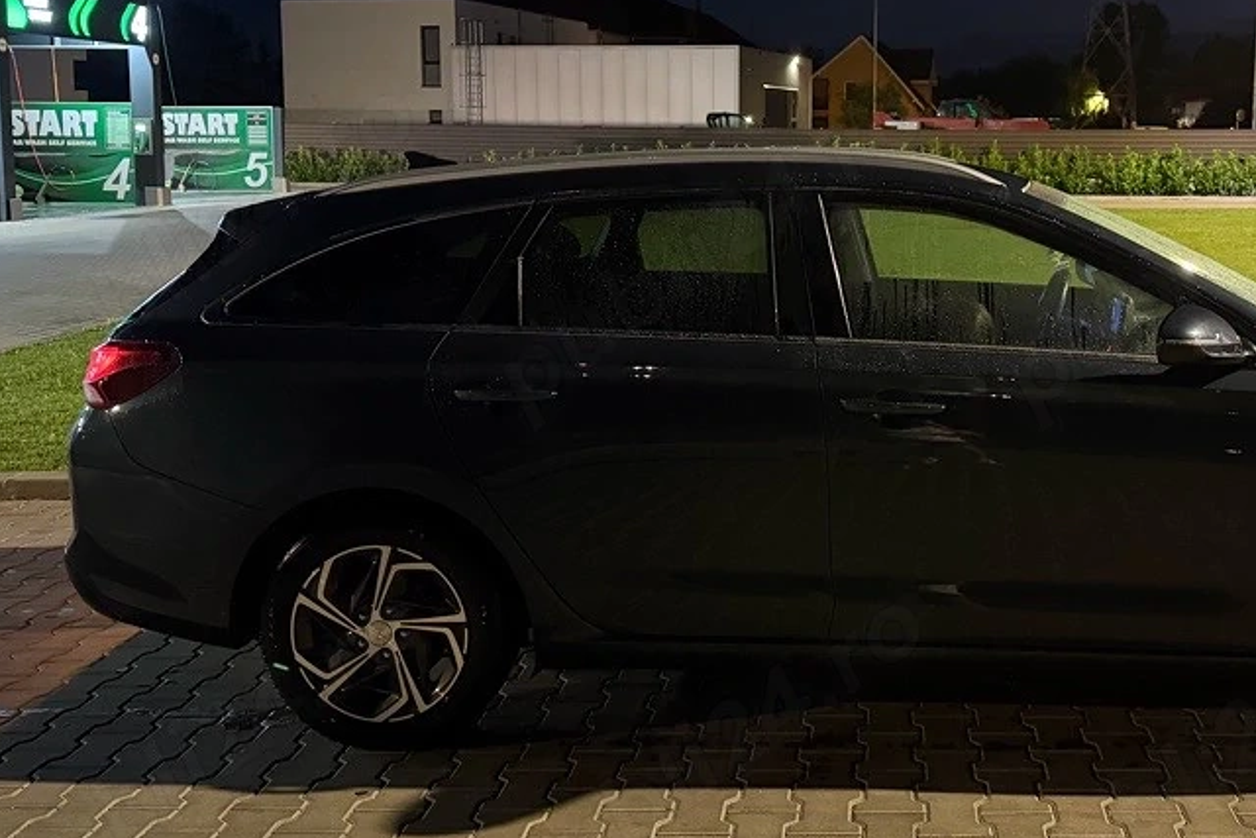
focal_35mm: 39
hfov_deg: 48.7
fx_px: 1361
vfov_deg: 33.9
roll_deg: -0.4
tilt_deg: -6.4
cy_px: 265
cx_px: 840
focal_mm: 6.76
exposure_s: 1/25
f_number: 1.78
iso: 1600
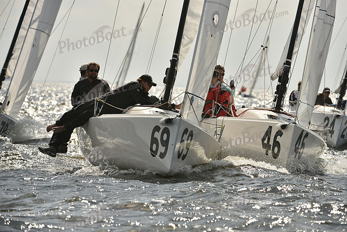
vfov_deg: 5.1
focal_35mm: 270
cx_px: 174
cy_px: 116
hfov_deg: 7.6
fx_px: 2603
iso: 250
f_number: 6.3
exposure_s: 1/2000
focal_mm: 270
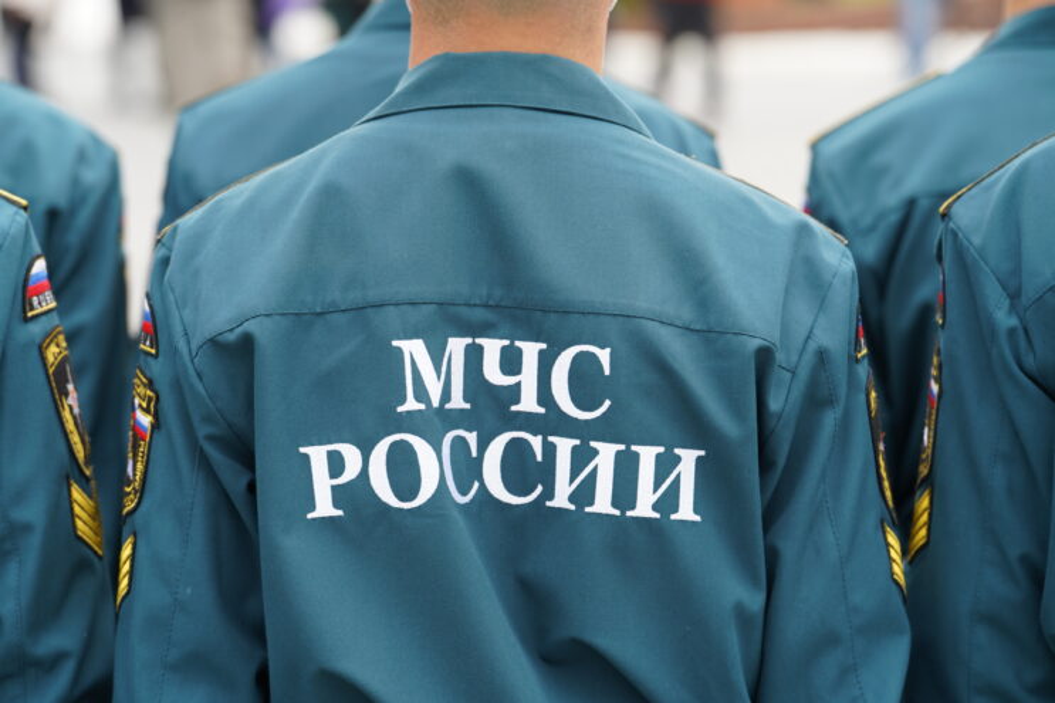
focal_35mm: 116
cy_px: 352
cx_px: 528
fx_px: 3398
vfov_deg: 11.8
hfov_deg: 17.6
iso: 100
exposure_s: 1/100
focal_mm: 116
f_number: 4
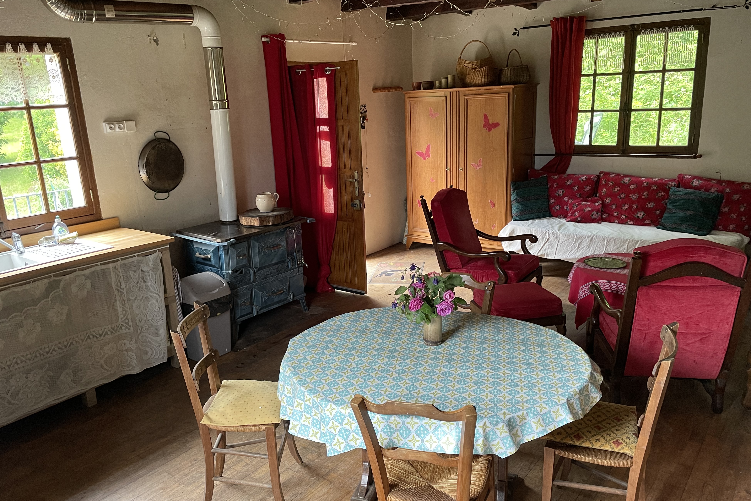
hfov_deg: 65.5
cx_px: 370
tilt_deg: -17.0
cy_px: 268
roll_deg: +2.4
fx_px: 584
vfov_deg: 46.4
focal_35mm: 28
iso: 250
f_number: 1.6
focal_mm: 4.2
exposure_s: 1/60
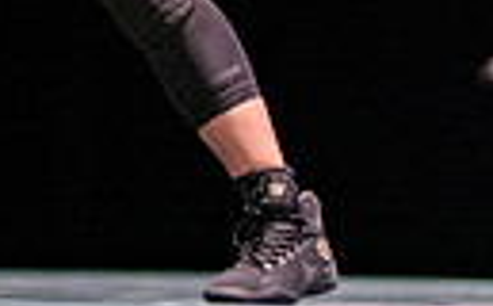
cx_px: -827
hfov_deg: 5.9
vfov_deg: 3.8
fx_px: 4545
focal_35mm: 339
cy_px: -432
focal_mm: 50
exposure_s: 1/1000
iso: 2000
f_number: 1.2
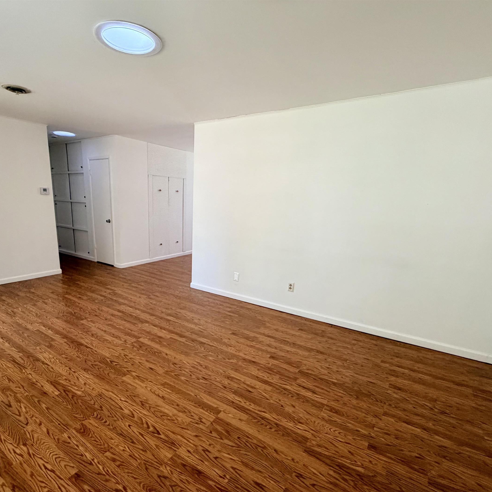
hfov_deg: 80.4
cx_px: 218
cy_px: 268
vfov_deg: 80.5
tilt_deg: -13.8
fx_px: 289
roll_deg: -1.9
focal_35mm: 18
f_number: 2.2
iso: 320
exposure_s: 1/100
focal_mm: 2.22
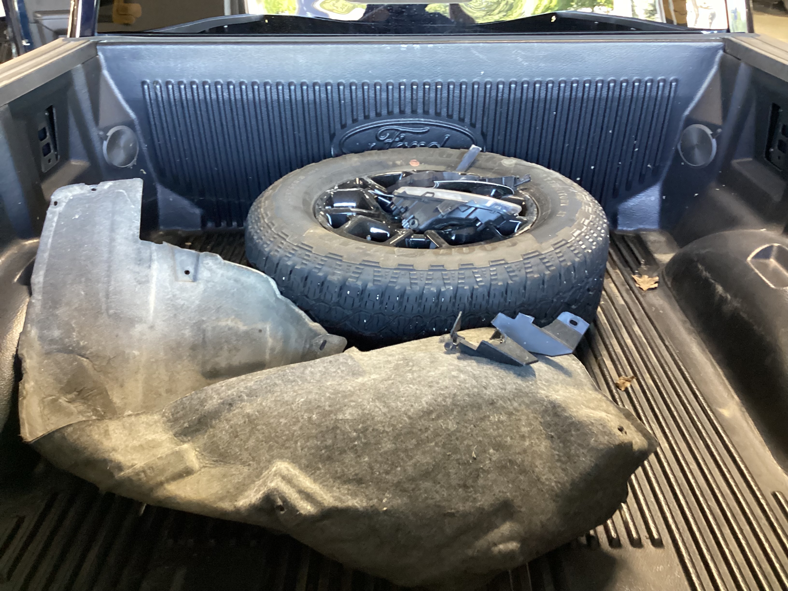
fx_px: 706
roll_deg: -0.8
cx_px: 394
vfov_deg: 45.4
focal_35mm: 31
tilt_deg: -30.9
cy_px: 296
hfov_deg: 58.4
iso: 400
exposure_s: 1/25
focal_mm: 3.3
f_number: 2.4
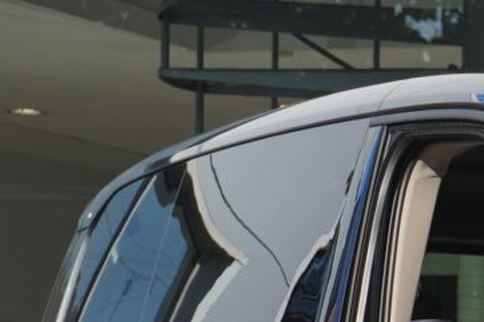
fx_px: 4182
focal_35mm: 311
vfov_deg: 4.4
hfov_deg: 6.5
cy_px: 657
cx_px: 913
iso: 100
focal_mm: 47
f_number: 6.7
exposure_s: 1/200
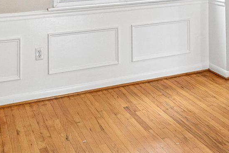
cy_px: -50
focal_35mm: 59
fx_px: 375
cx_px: 140
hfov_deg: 33.8
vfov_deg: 20.8
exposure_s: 1/20
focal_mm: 16
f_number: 8
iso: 800
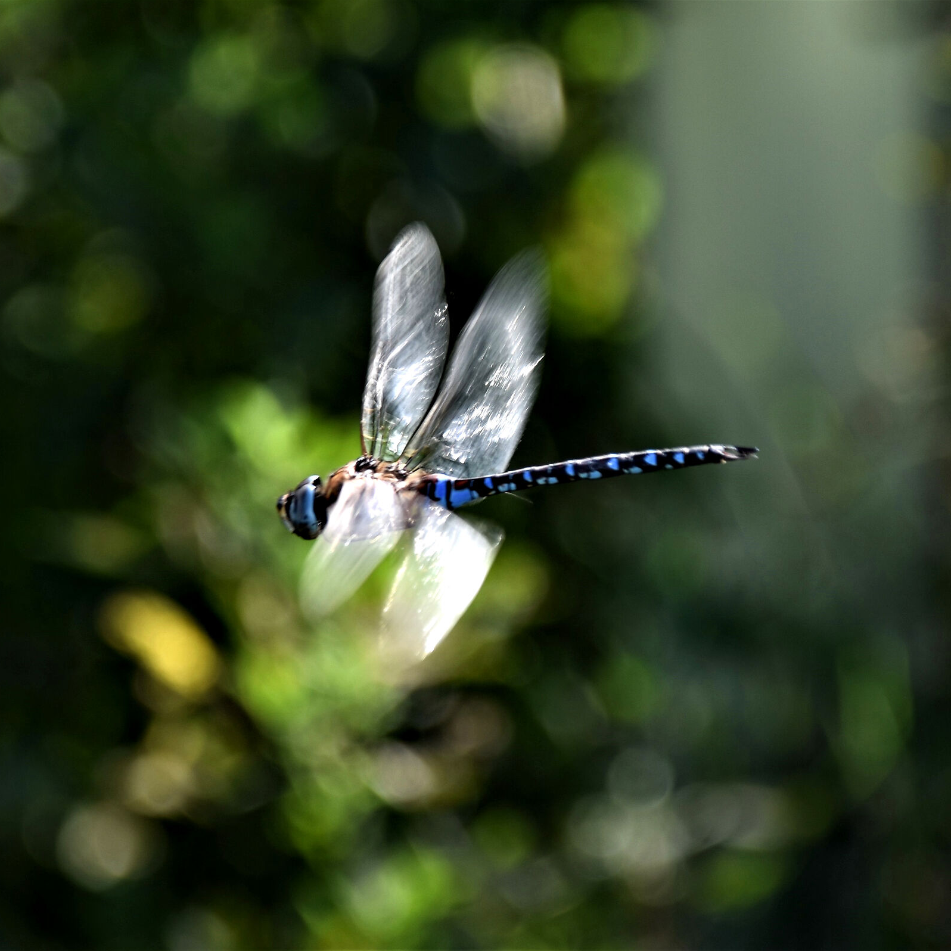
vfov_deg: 3.0
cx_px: 511
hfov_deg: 3.0
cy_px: 475
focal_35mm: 575
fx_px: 17872
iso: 100
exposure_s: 1/160
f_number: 6.3
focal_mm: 300
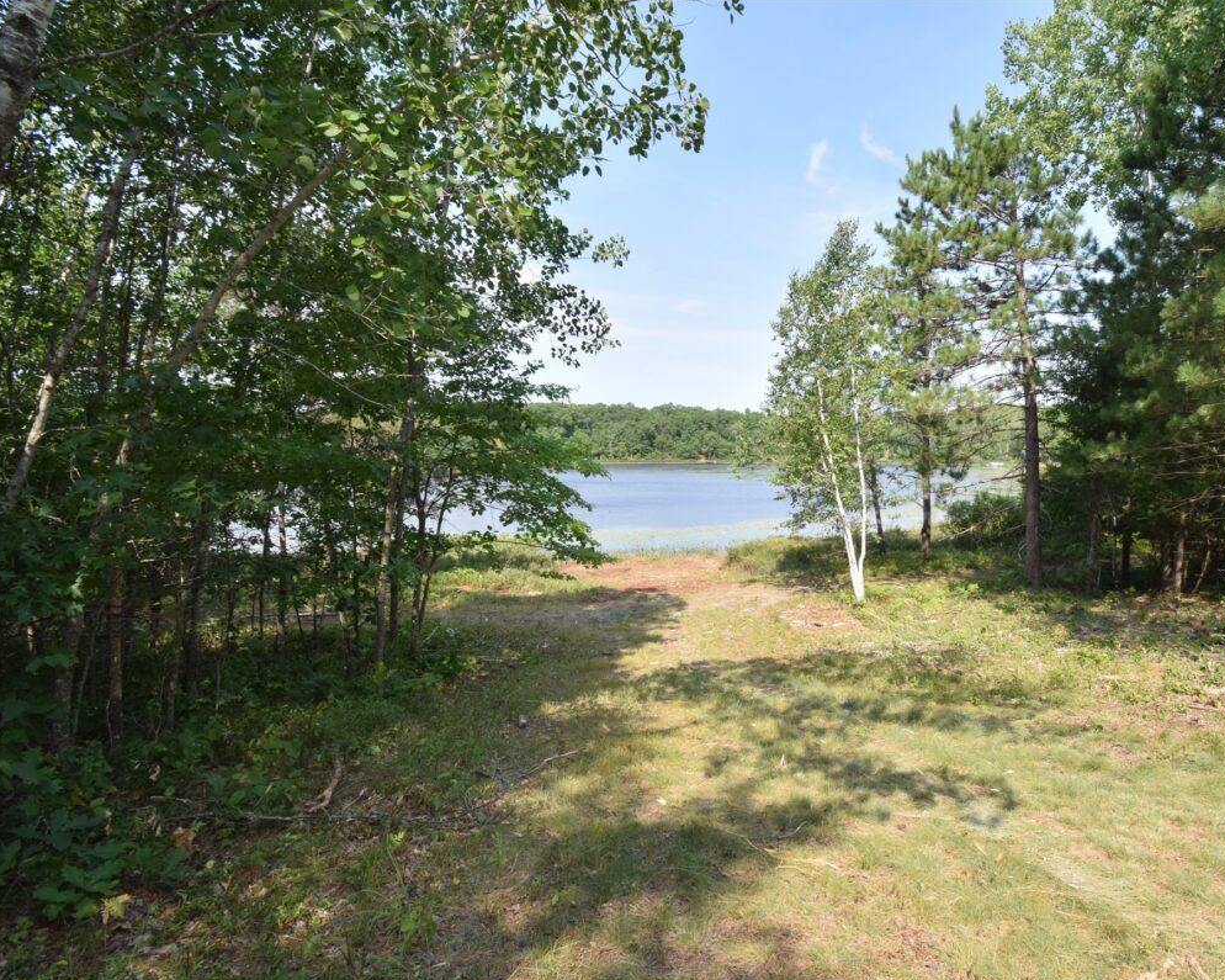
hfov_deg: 88.8
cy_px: 491
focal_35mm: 17
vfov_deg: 77.0
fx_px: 616
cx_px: 717
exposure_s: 1/200
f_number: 13
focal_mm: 10
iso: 320
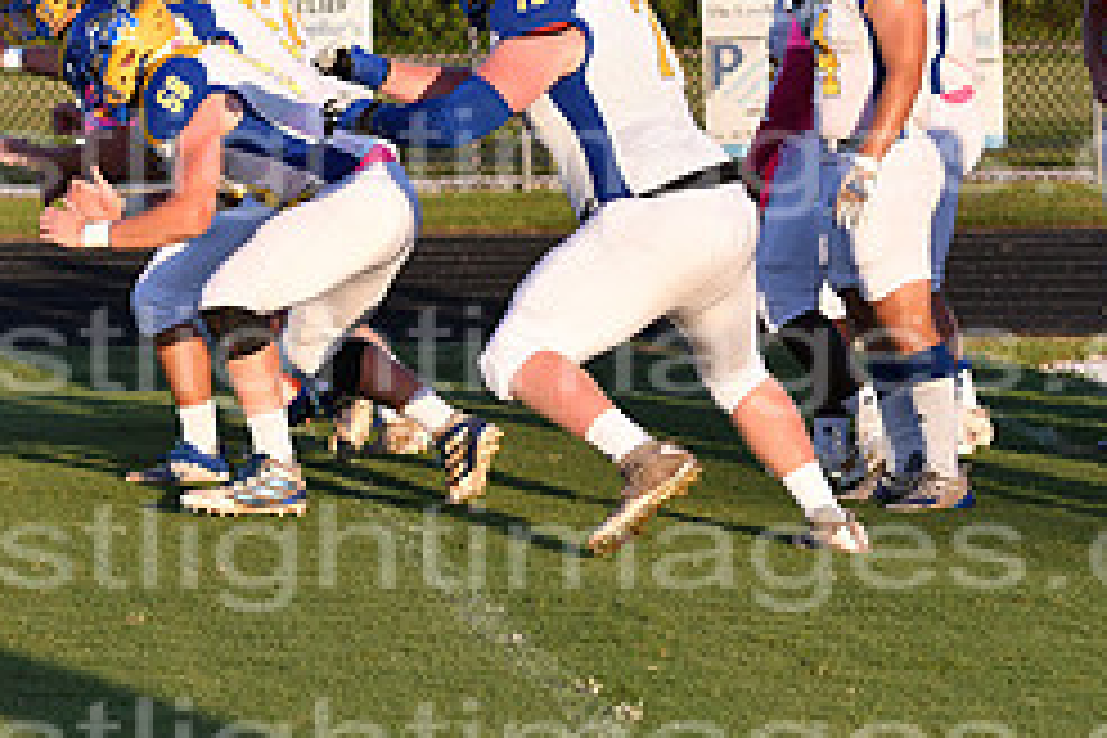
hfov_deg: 7.1
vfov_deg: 4.7
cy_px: 65
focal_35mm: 290
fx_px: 8917
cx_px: 387
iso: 400
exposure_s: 1/3200
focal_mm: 82
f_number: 4
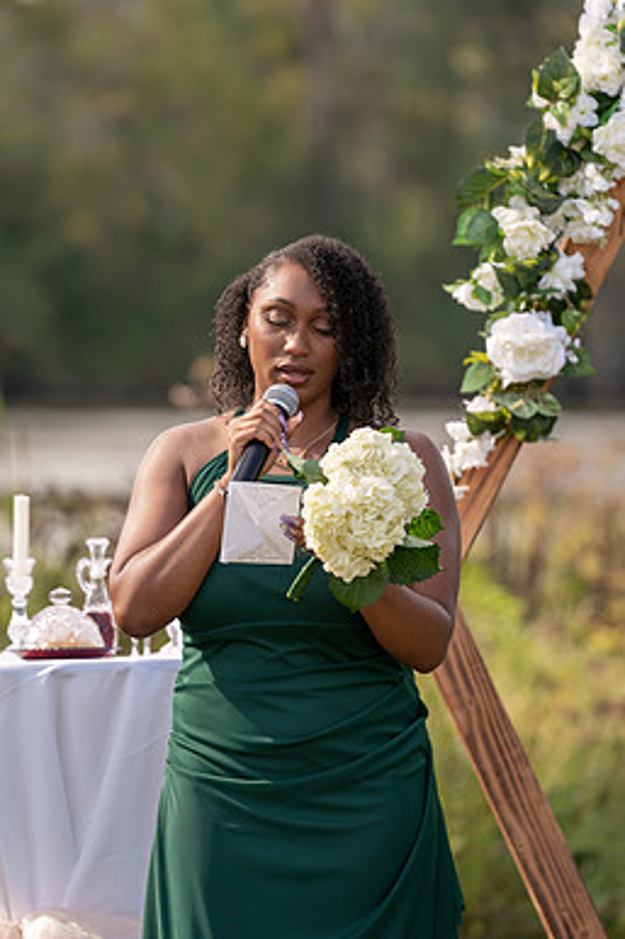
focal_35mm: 231
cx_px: 304
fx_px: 6021
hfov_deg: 5.9
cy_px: 472
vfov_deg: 8.9
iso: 100
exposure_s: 1/500
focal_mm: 198
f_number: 4
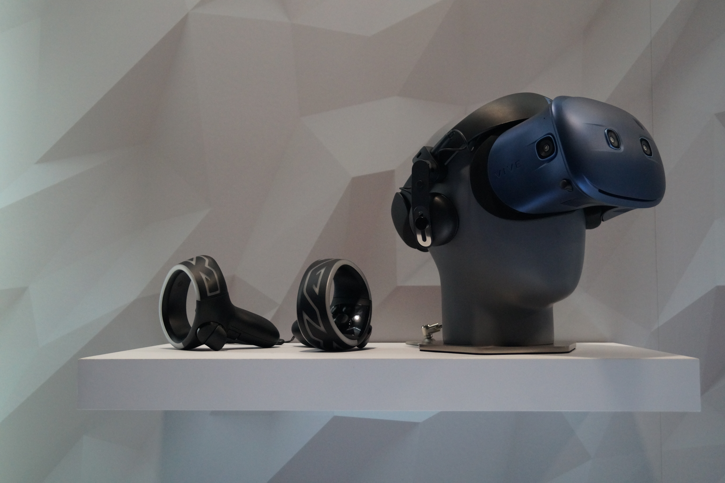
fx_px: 785
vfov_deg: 34.2
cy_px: 242
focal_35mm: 39
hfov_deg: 49.6
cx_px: 362
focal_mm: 26
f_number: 4
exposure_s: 1/160
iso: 1600
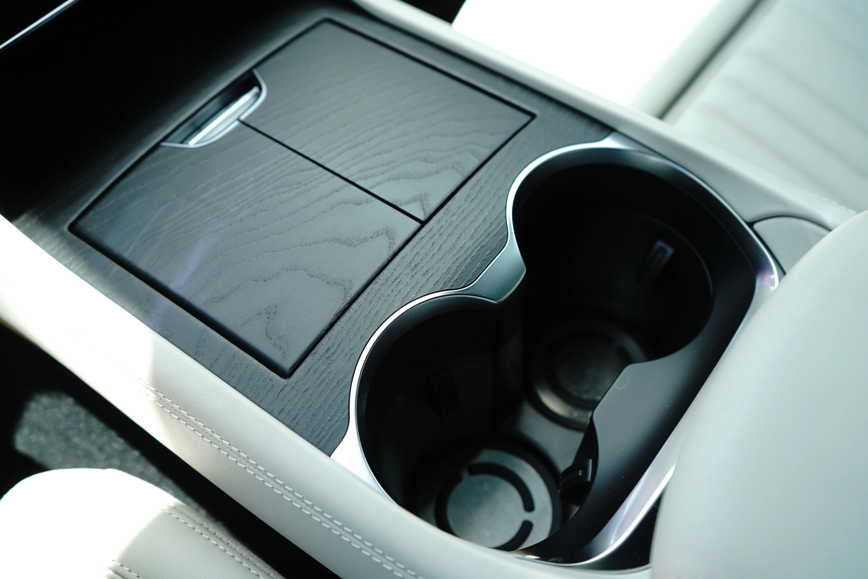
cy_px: 290
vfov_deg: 36.9
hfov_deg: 53.1
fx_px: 868
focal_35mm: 36
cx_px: 434
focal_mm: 36
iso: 500
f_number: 4
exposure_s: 1/400
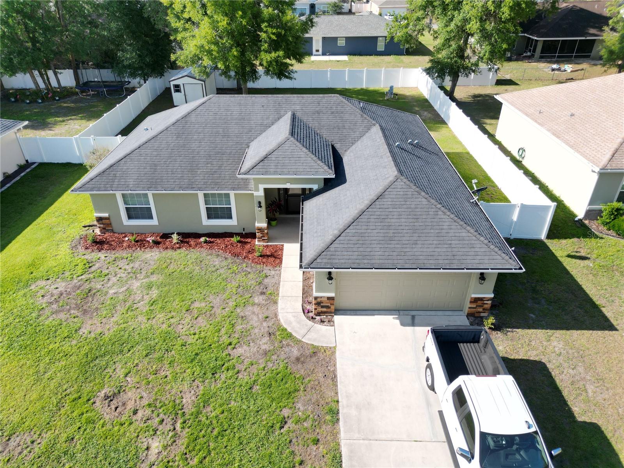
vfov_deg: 56.8
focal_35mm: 24
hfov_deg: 71.6
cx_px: 312
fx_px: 433
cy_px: 234
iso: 200
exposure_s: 1/2500
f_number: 1.7
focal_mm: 6.72
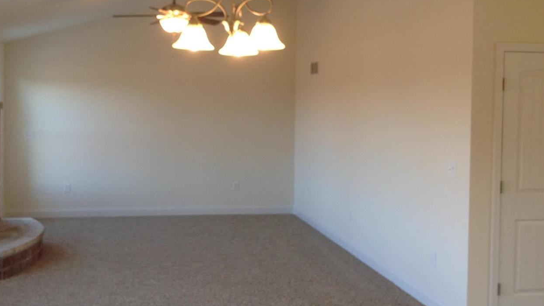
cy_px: 123
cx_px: 220
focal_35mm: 49
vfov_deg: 24.4
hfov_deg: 41.9
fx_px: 707
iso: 64
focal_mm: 4.28
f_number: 2.4
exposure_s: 1/40
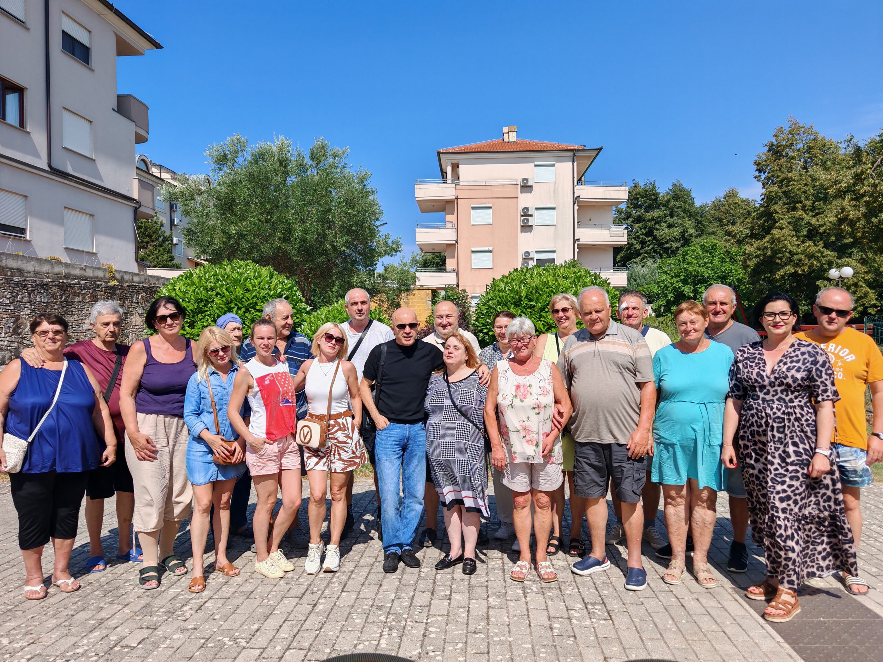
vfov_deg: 51.4
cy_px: 331
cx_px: 442
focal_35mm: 27
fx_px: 689
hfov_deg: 65.3
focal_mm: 6.67
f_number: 1.9
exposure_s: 1/2000
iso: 50
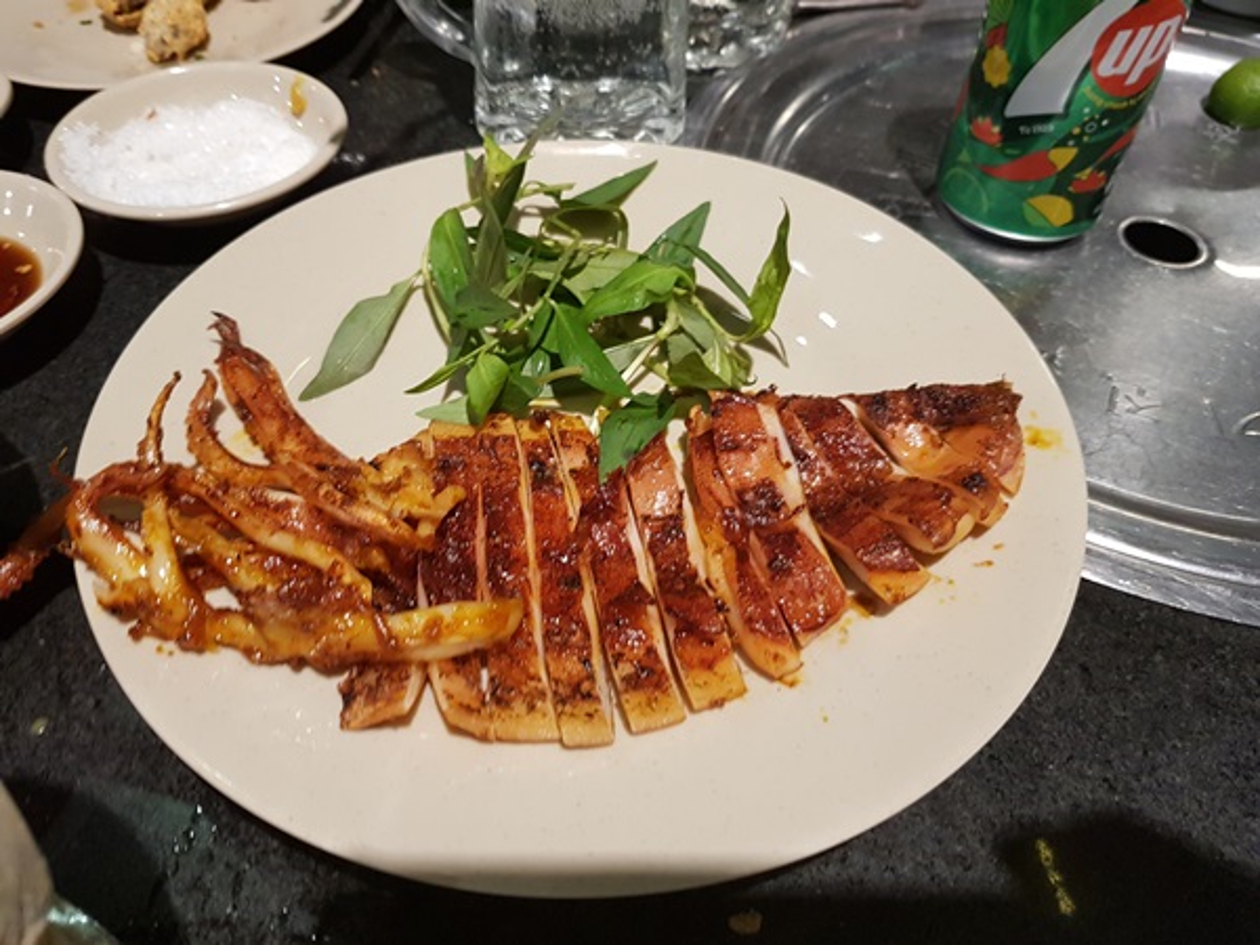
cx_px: 630
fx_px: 946
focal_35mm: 26
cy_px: 472
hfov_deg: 67.3
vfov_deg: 53.1
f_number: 1.7
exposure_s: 1/33
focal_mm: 4.2
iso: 160
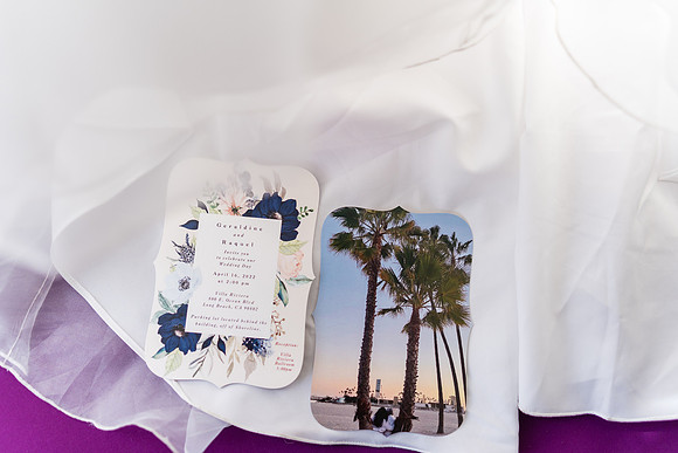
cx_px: 339
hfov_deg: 54.4
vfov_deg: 37.9
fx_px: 659
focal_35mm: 35
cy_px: 226
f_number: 1.4
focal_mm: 35
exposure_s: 1/800
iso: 200
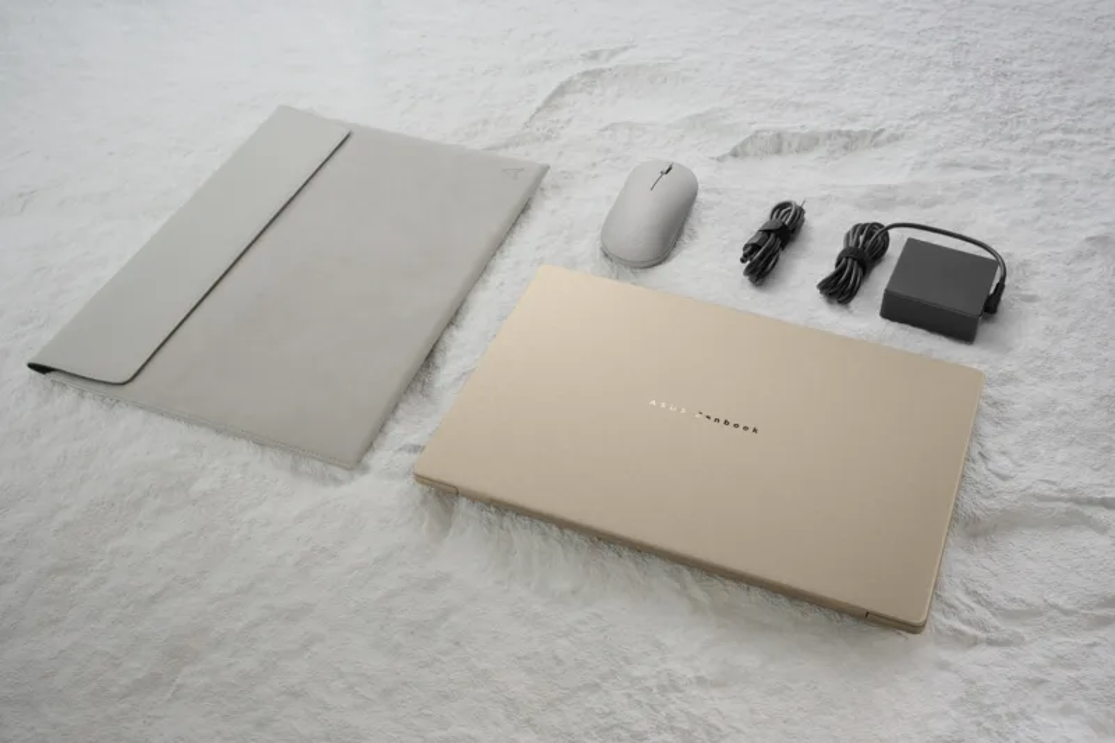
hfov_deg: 46.4
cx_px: 558
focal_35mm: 42
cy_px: 372
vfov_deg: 31.9
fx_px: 1300
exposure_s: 1/160
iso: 200
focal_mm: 42
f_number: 16
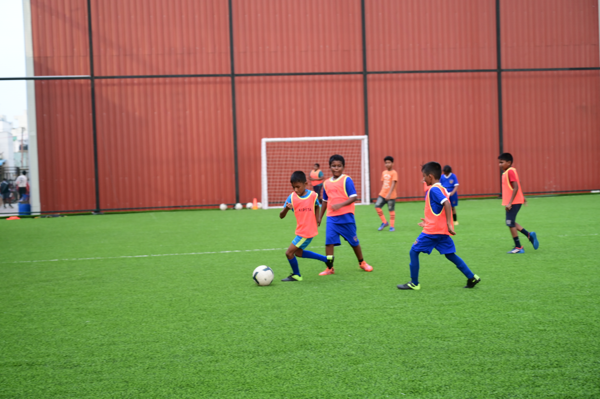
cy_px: 200
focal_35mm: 57
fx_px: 949
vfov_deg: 23.7
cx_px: 300
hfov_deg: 35.1
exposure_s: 1/160
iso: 1000
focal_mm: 57
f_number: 4.5
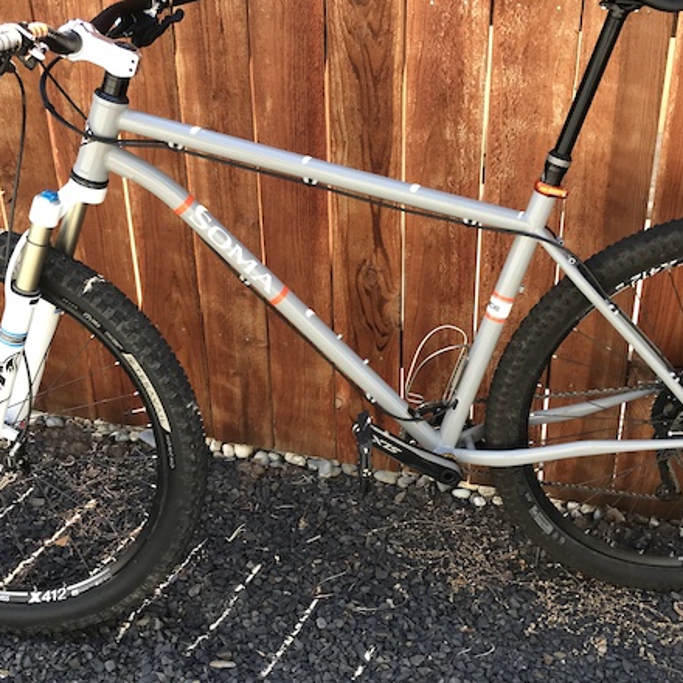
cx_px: 352
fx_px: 1005
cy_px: 323
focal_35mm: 45
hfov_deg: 37.5
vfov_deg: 37.5
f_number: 1.8
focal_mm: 3.99
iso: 20
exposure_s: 1/152
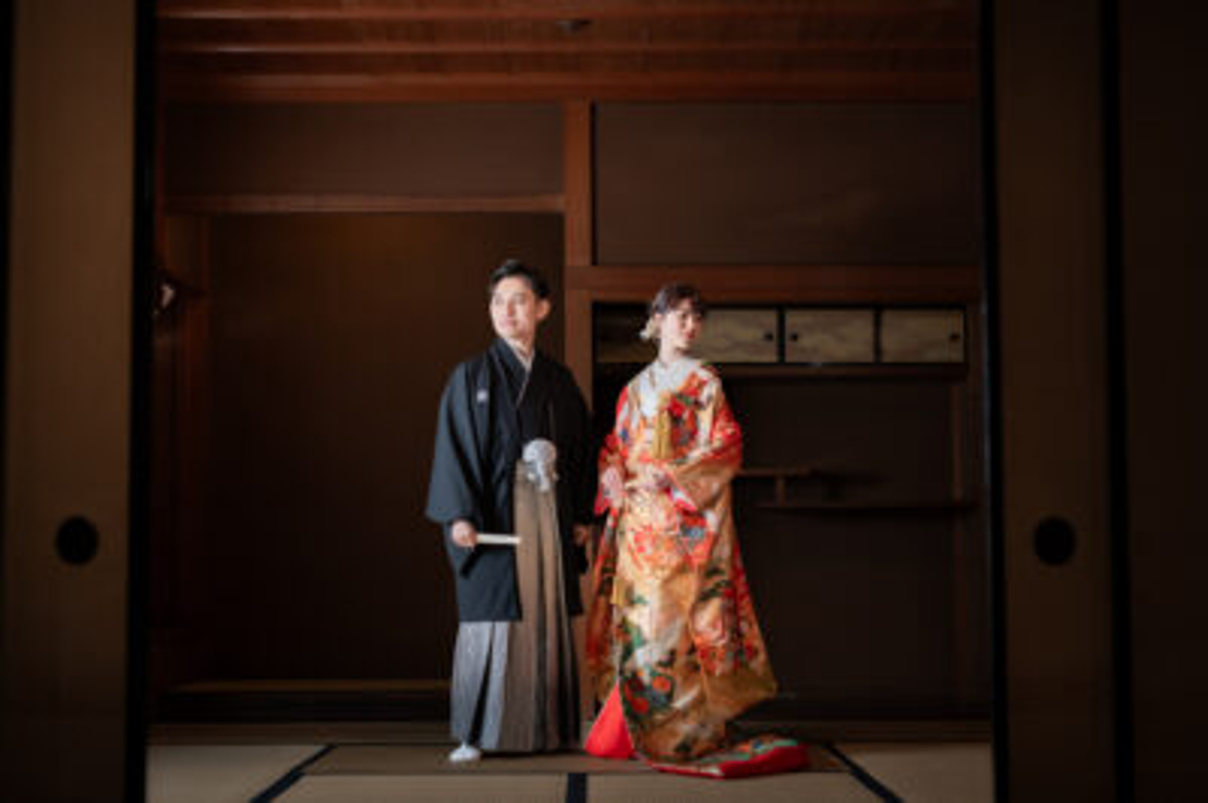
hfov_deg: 39.6
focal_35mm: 50
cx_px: 604
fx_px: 1676
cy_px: 402
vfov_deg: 26.9
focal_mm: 50
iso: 320
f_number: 3.2
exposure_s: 1/200
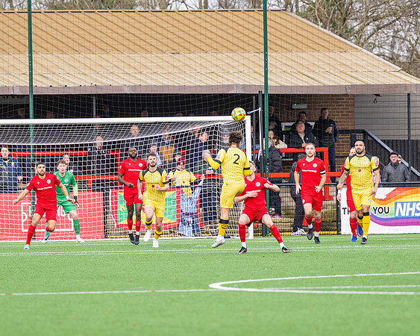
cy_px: 168
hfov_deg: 4.8
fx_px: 5040
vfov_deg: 3.8
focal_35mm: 406
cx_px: 204
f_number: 4
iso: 800
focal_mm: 240
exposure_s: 1/1600
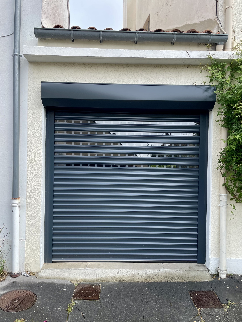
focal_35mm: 26
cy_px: 161
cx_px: 121
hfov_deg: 53.1
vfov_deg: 67.3
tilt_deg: -1.8
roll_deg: -0.5
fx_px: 242
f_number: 1.6
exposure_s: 1/1511
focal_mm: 4.2
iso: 32
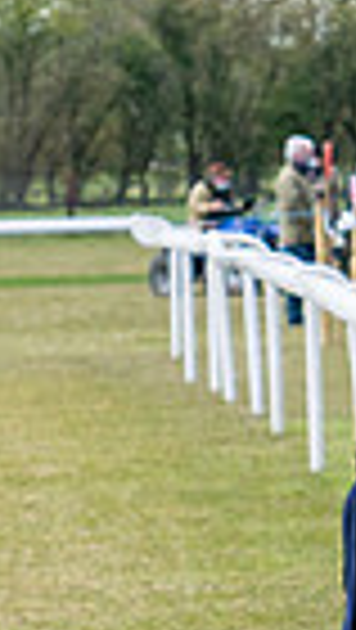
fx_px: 6261
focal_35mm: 374
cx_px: -1252
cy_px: 419
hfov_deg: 3.1
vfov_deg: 5.8
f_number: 5
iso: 400
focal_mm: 70
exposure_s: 1/1600
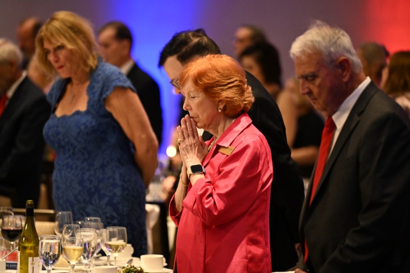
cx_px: 205
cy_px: 136
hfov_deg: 10.3
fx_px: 2277
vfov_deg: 6.9
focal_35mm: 200
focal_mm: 200
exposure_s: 1/100
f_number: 2.8
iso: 6400
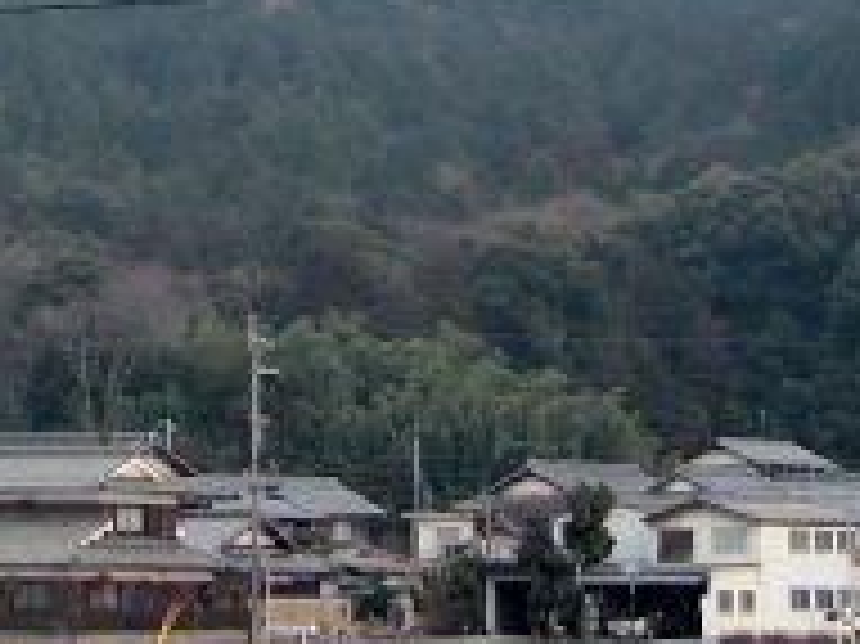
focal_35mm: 154
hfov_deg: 12.8
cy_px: -311
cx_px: 171
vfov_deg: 9.4
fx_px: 3824
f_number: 3.3
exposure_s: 1/125
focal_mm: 8.2
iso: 50
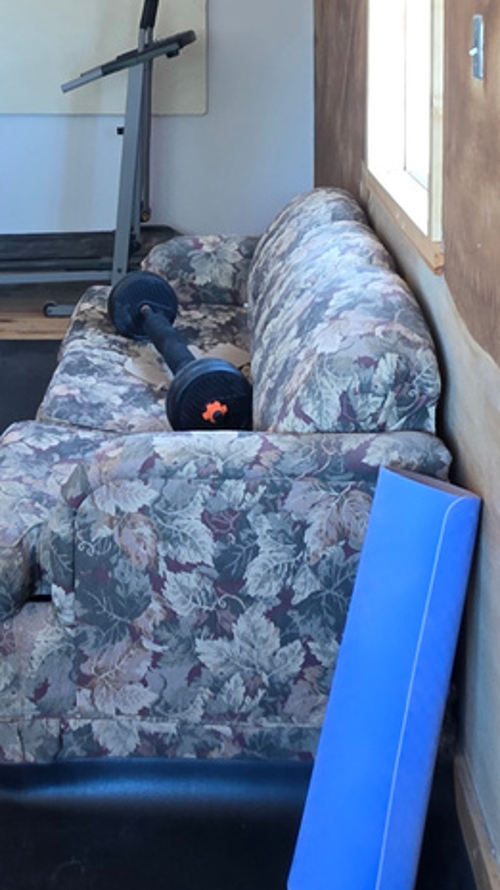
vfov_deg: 42.9
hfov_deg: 28.9
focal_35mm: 41
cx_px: 176
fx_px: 966
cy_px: 12
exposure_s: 1/60
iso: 250
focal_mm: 2.2
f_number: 1.9
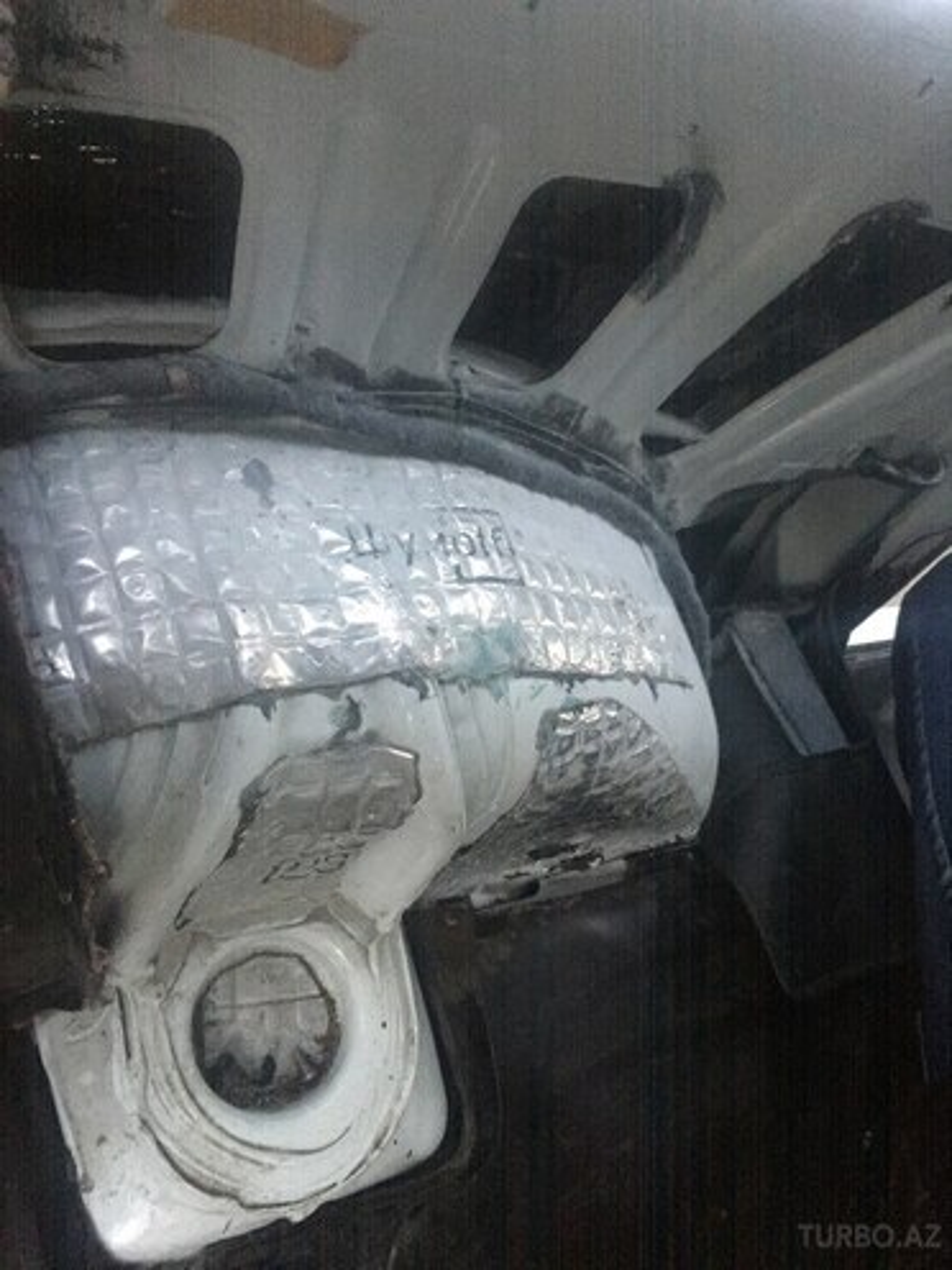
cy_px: 635
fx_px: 1063
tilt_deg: -50.9
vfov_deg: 61.7
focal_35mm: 29
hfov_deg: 48.2
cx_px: 476
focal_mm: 4.15
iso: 250
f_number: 2.2
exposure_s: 1/17
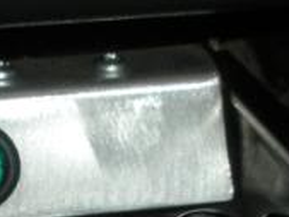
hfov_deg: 11.9
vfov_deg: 8.9
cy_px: 239
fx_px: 1387
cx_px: 79
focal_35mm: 166
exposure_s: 1/60
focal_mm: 6.3
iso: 200
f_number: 5.6
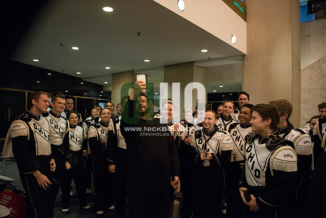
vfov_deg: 53.2
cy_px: 109
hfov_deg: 73.7
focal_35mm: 24
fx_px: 217
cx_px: 163
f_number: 2.8
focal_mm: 24
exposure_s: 1/160
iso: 8000
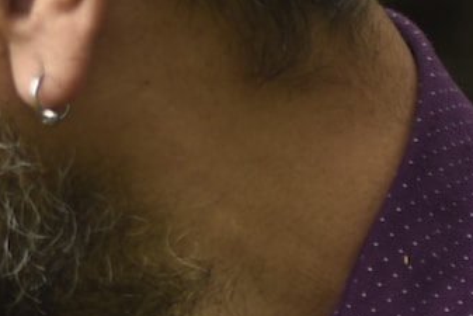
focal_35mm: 356
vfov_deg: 3.9
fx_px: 4679
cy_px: 148
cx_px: -126
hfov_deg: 5.8
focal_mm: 60
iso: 100
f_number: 2.8
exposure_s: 1/400
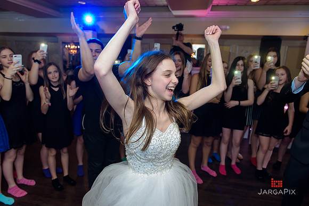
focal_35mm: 24
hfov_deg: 73.7
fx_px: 206
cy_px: 103
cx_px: 154
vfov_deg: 53.2
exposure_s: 1/125
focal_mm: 24
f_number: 3.2
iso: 1600
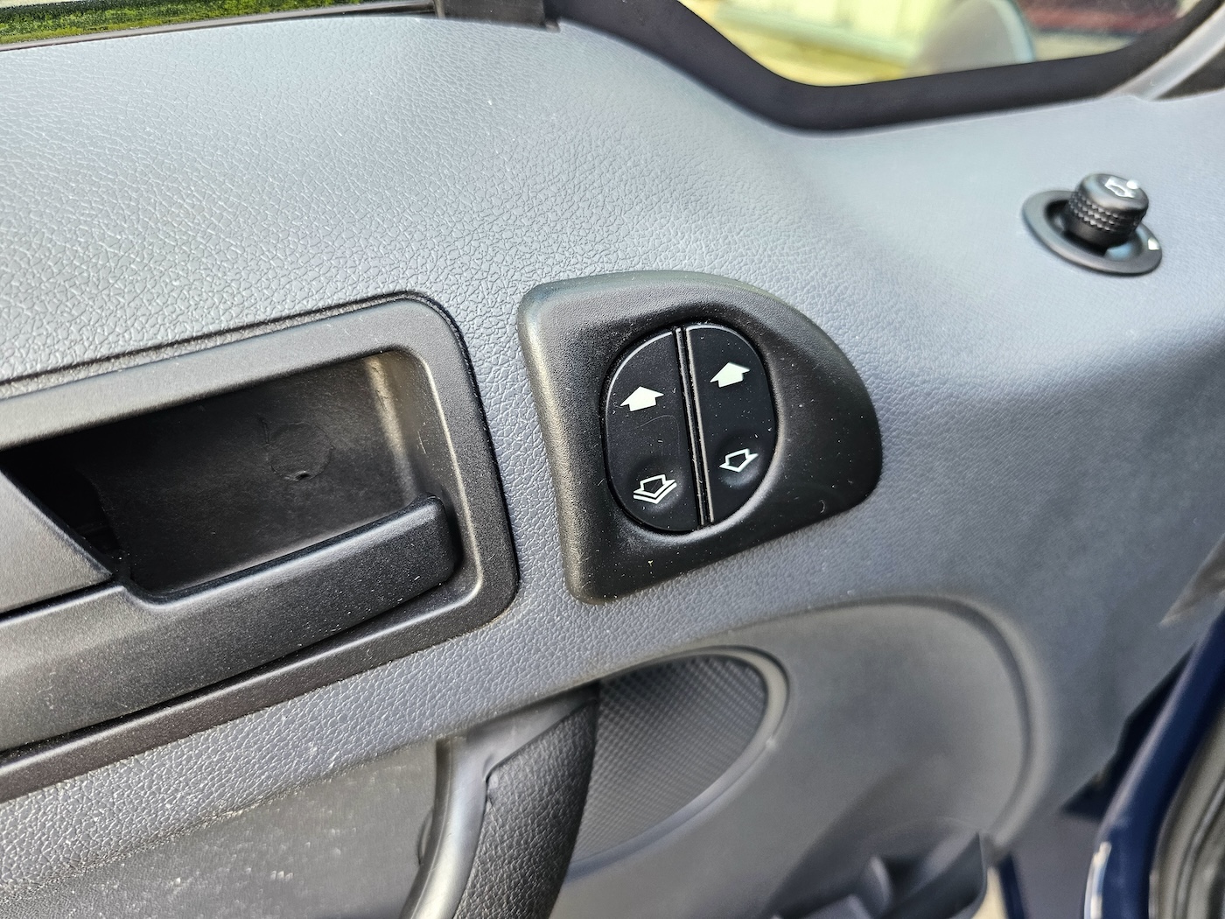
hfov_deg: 73.9
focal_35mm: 23
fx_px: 814
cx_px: 612
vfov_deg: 58.9
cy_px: 460
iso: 250
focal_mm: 6.3
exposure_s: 1/120
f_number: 1.7
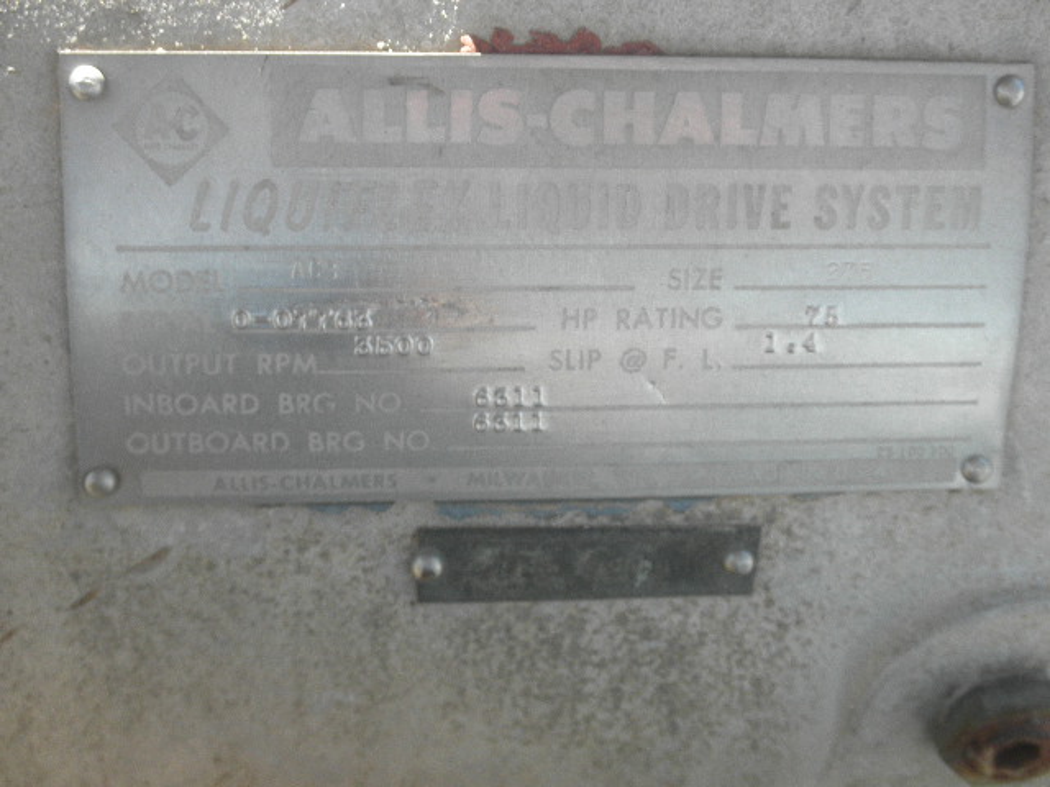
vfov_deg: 16.1
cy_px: 394
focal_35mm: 92
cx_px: 525
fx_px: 2791
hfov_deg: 21.3
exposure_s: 1/125
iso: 80
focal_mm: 16.3
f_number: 4.2
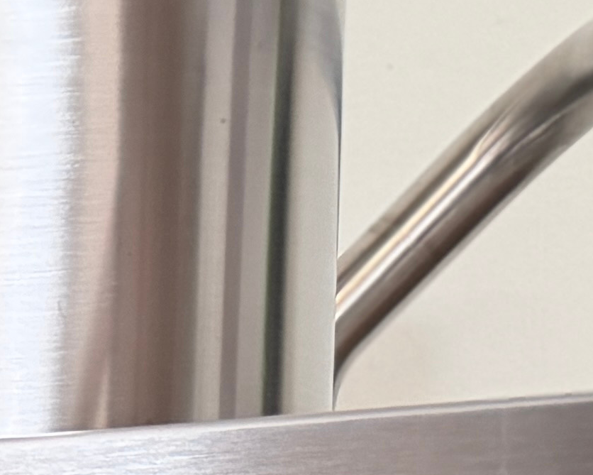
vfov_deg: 8.3
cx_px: -1085
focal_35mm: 160
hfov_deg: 9.7
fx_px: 2808
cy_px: 1370
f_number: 1.78
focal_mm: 6.76
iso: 160
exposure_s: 1/60
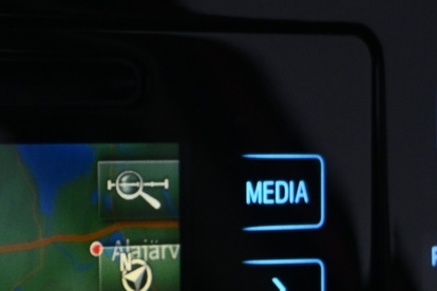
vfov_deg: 9.3
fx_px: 1747
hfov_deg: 13.3
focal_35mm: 144
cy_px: 404
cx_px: -259
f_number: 5
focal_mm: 24.5
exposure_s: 1/40
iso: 1000
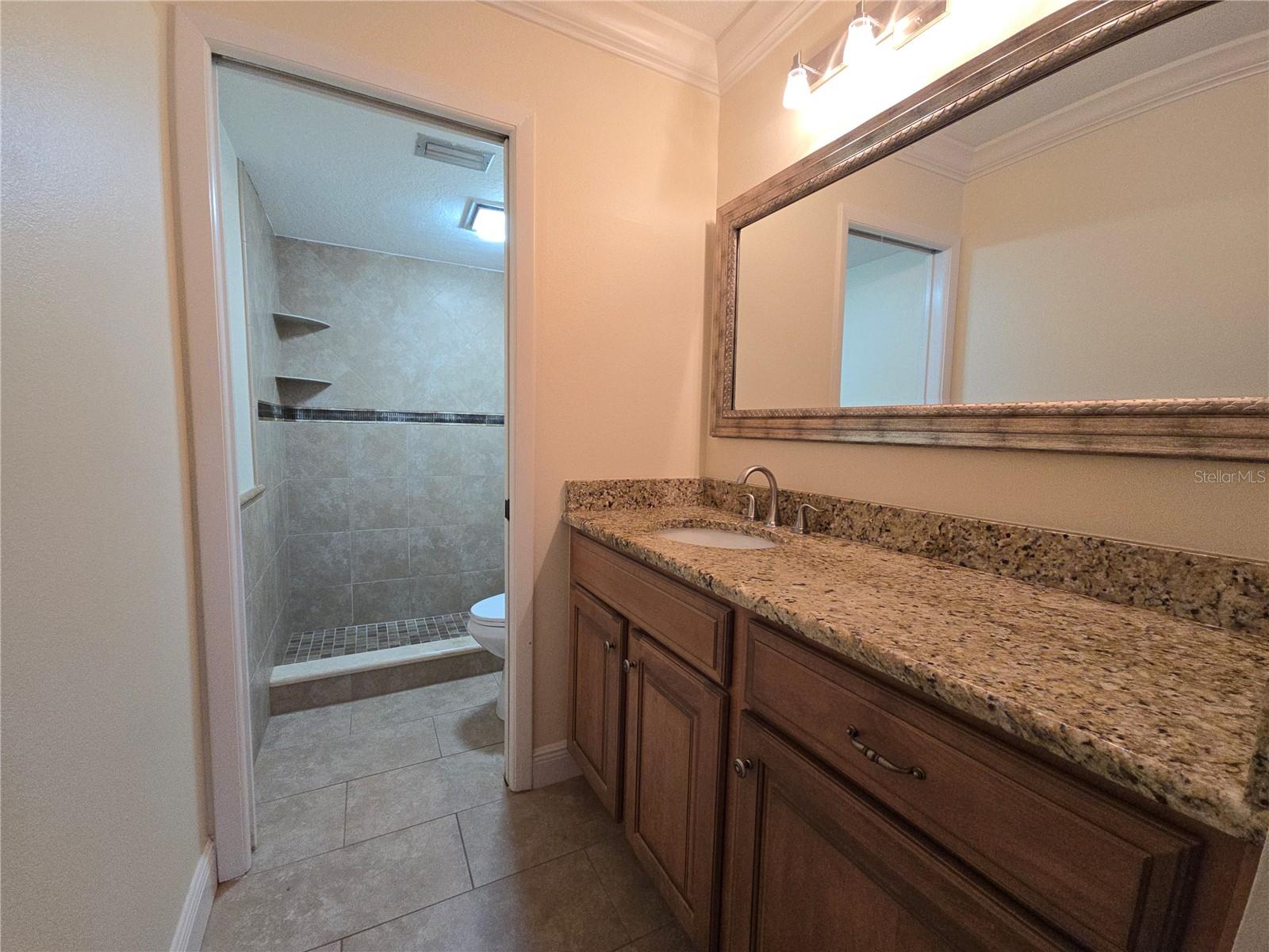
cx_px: 634
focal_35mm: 13
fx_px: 477
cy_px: 476
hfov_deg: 106.2
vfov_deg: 89.9
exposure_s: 1/60
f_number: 2.2
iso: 125
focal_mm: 2.2
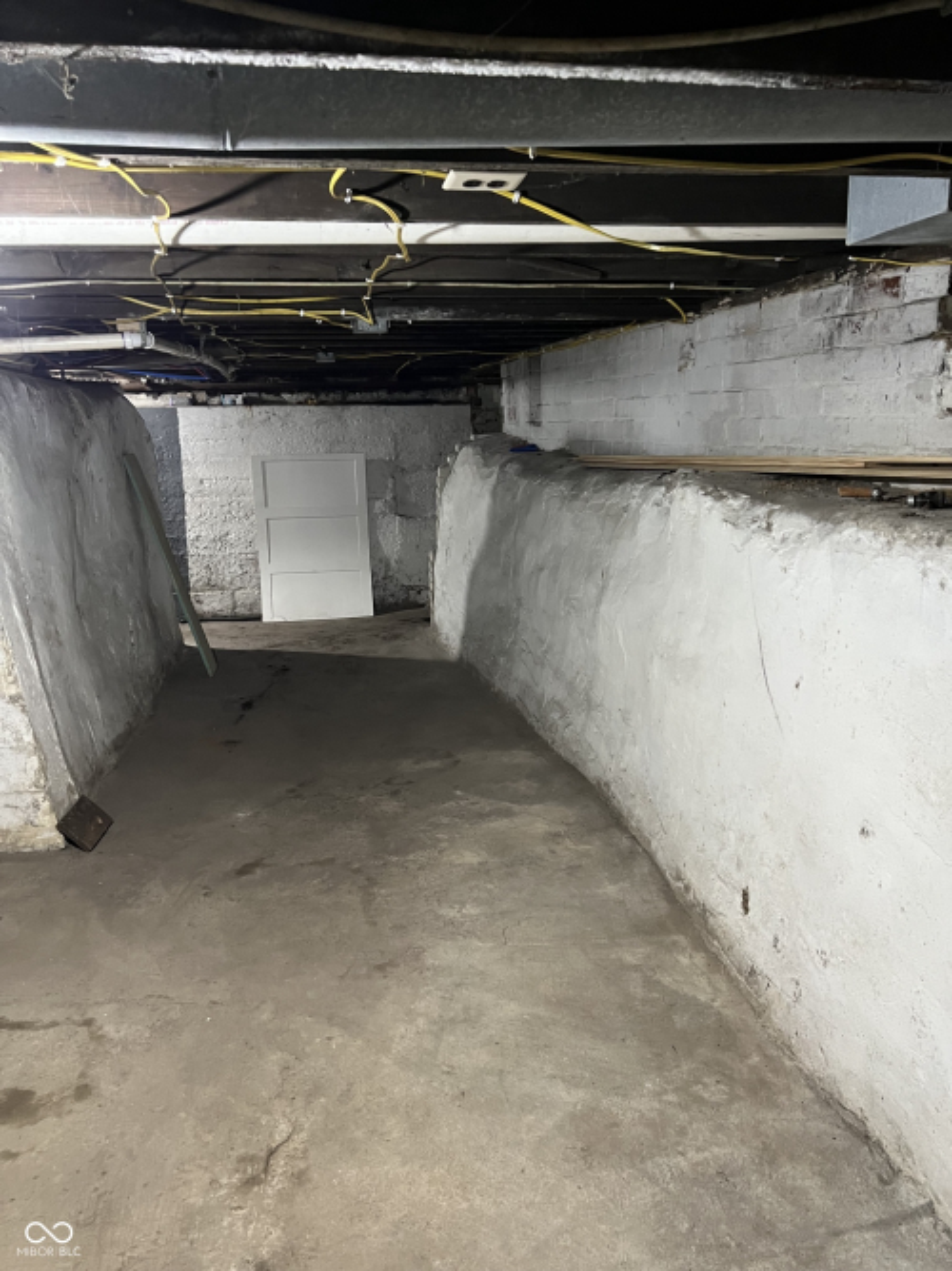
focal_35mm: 26
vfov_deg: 67.3
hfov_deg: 53.0
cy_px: 636
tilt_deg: -10.7
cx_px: 476
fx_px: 954
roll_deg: +1.8
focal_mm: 5.7
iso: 500
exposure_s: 1/40
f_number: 1.5
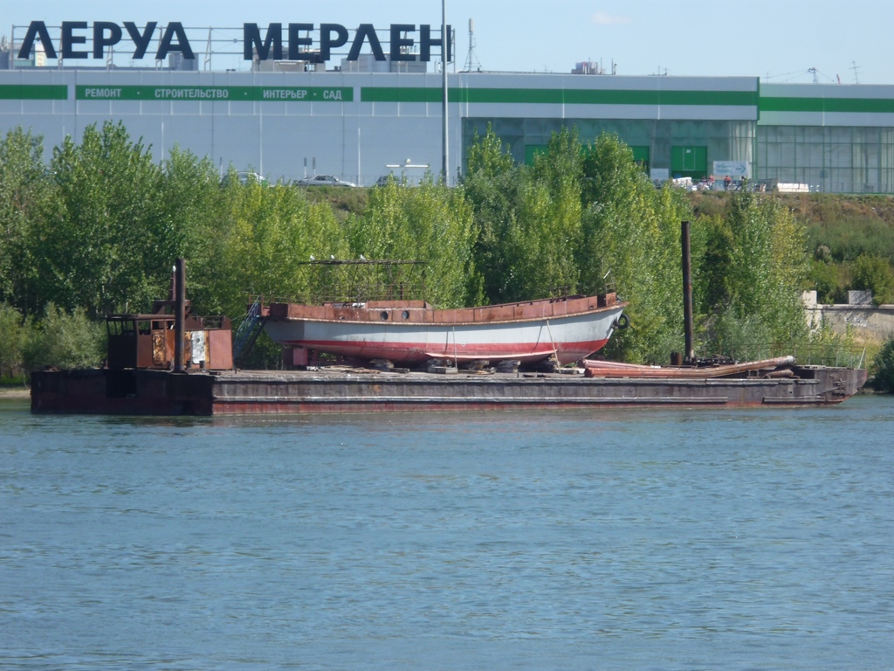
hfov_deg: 12.3
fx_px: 4132
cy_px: 336
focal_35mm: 160
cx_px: 447
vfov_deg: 9.3
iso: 100
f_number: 5.9
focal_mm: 26
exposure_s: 1/250
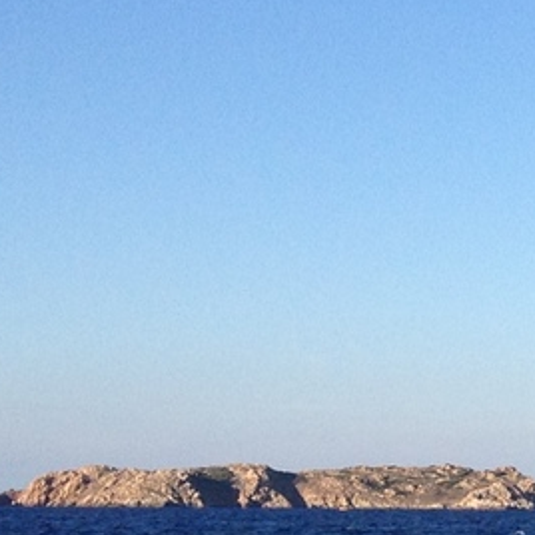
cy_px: 539
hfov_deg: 8.8
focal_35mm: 185
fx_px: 3235
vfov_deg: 9.4
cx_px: 1184
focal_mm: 4.28
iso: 64
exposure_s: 1/1453
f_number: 2.4
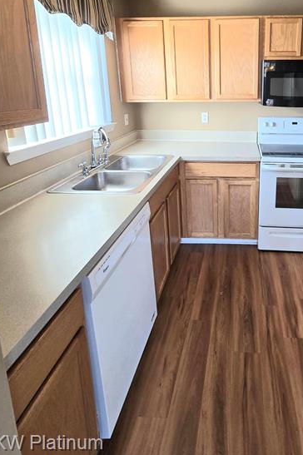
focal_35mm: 19
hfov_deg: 60.7
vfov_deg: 82.8
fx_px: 240
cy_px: 138
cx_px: 230
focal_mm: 2.2
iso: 80
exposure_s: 1/60.2
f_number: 2.2
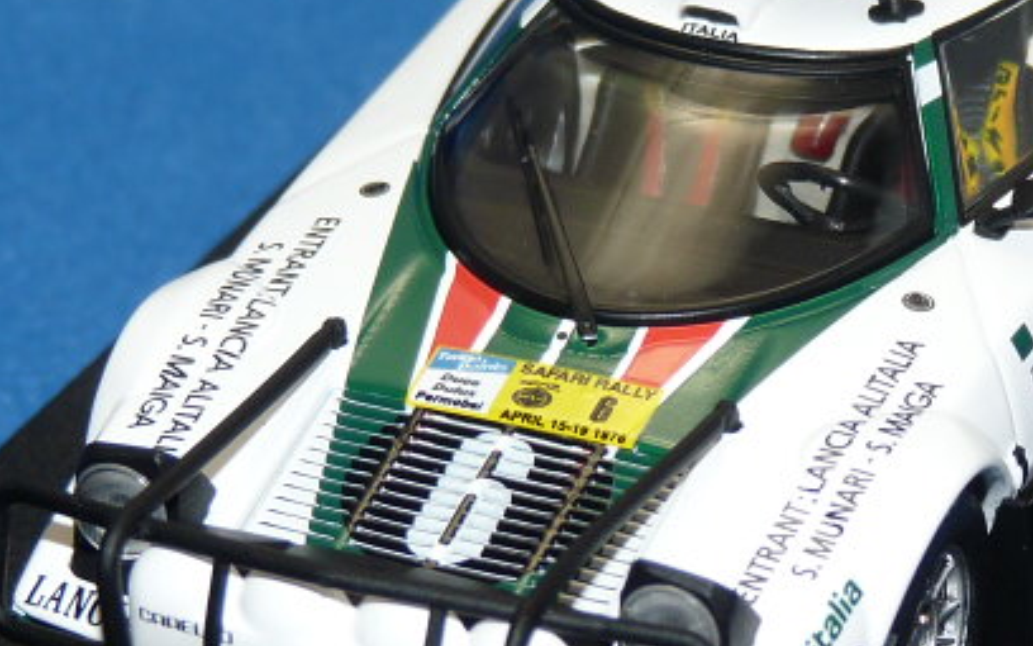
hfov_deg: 8.5
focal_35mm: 246
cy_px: 246
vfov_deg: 5.3
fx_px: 6926
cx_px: 719
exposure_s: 1/40
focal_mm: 14.9
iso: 100
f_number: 3.4
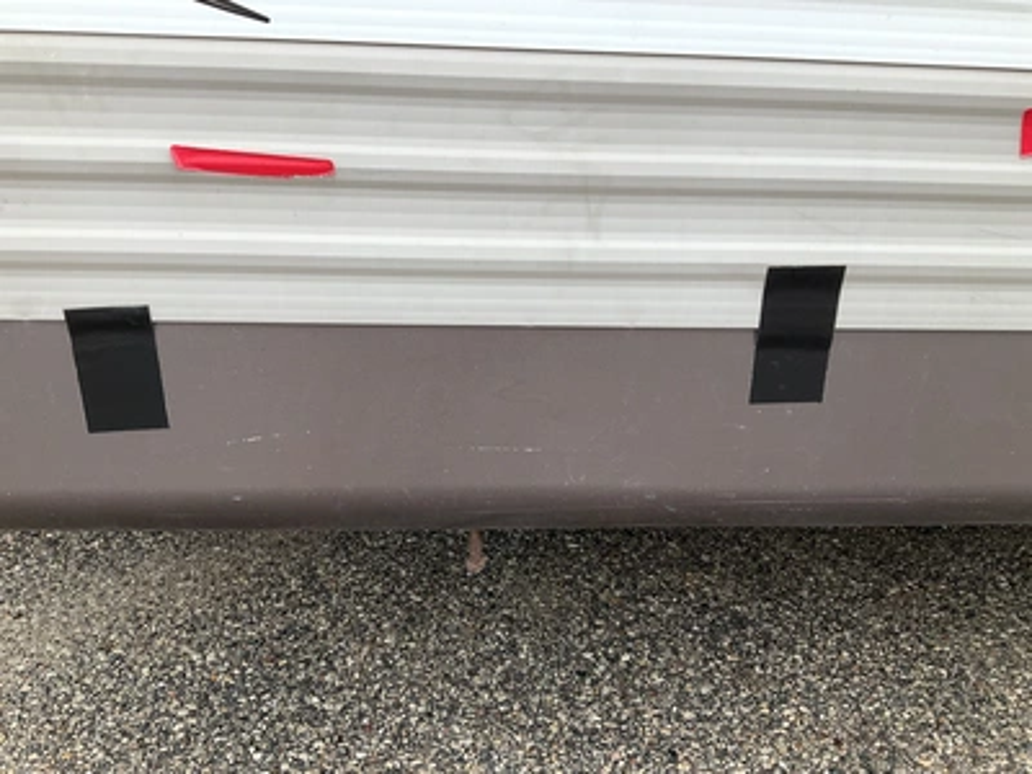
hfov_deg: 61.7
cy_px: 387
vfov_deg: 48.2
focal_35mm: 29
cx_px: 516
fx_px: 865
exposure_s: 1/162
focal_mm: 3
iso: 20
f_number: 1.8
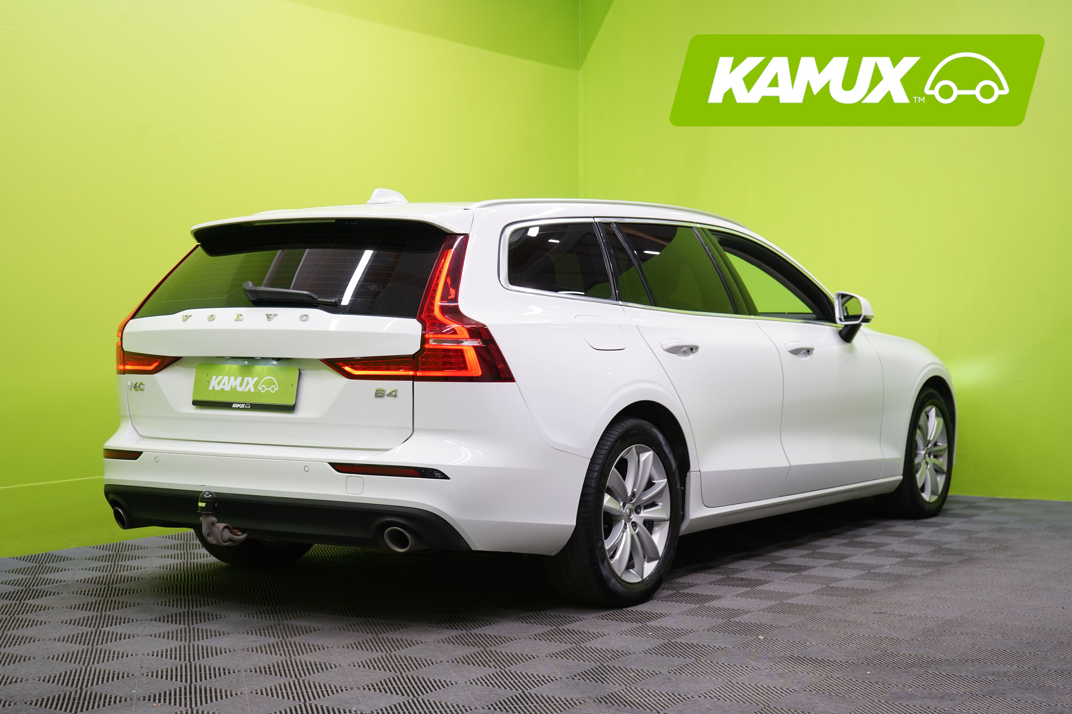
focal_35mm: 53
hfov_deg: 37.5
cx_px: 536
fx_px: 1578
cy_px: 357
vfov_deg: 25.5
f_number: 5
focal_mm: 53
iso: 400
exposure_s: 1/30
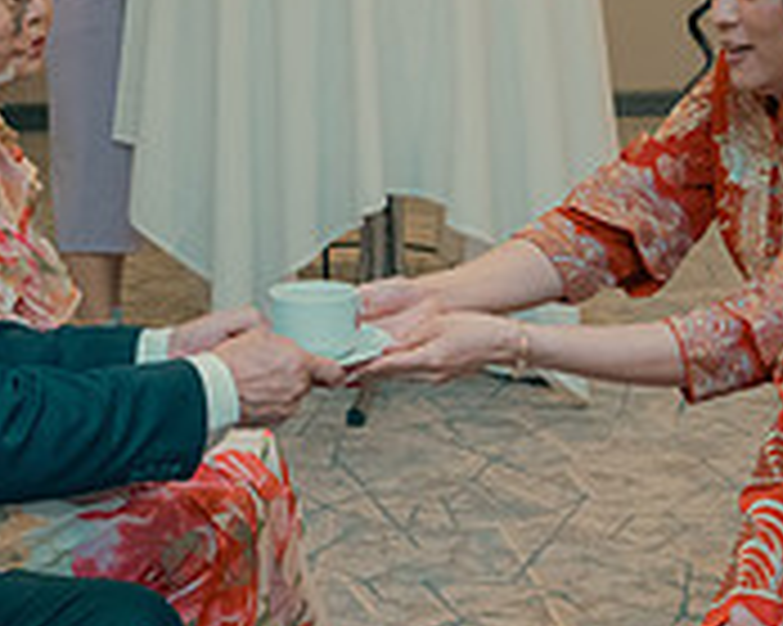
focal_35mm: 91
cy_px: 268
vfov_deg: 16.9
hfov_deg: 21.0
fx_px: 2108
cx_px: 392
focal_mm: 29
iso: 2500
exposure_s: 1/160
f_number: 3.5
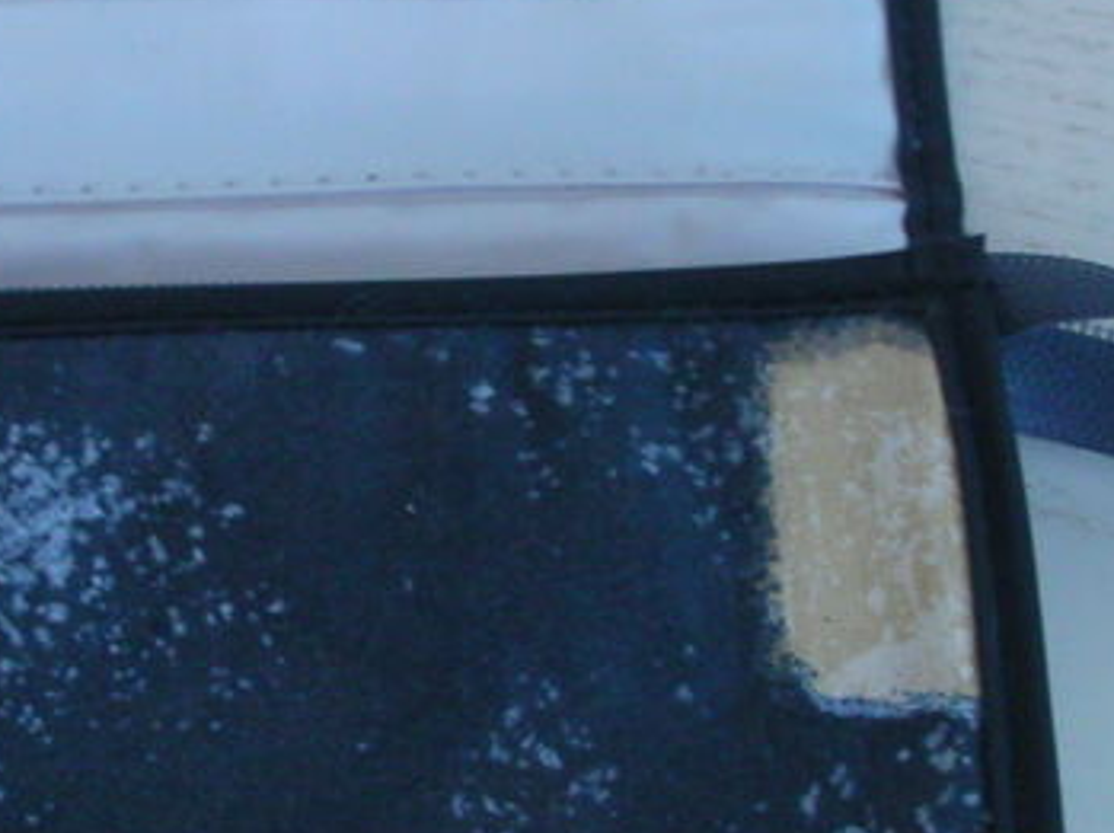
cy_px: 460
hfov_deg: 18.0
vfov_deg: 13.6
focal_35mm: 109
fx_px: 3504
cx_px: 373
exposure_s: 1/30
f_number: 3.5
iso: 130
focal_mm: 6.3
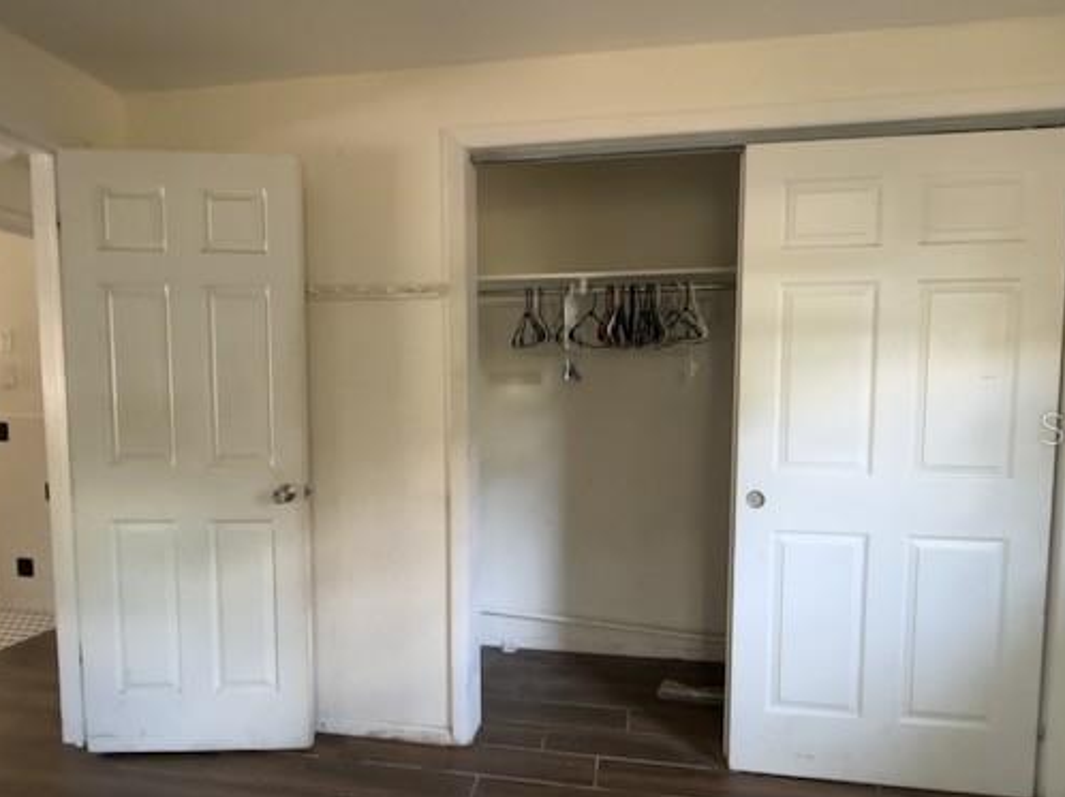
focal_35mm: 18
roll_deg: -0.9
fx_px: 554
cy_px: 427
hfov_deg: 87.7
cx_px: 558
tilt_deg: -5.6
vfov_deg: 71.5
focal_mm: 2.22
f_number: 2.2
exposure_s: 1/60
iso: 400
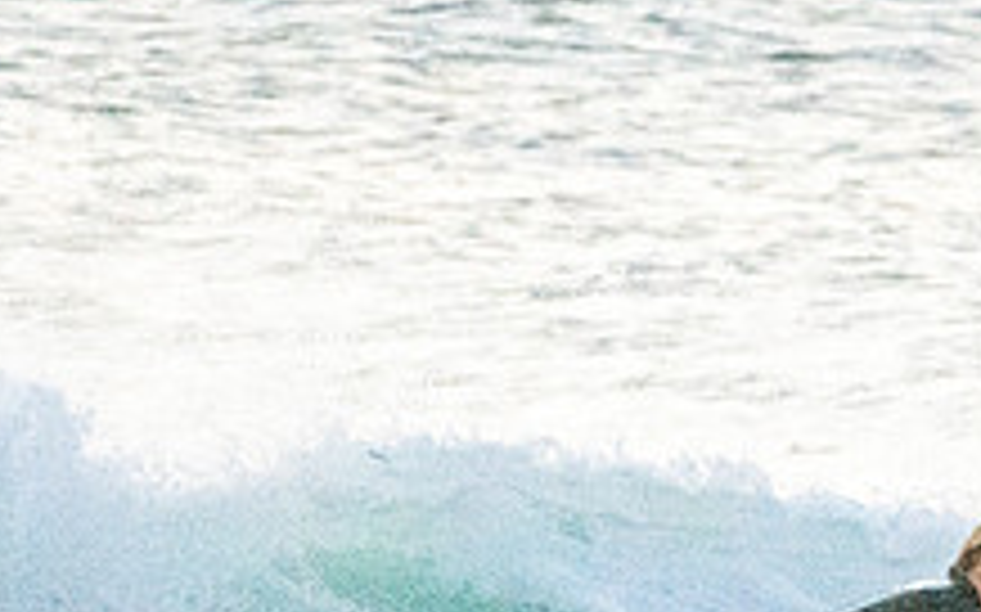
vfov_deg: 0.6
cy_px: 736
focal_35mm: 2034
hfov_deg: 1.0
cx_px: 909
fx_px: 54352
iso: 22800
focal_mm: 500
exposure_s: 1/1600
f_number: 5.6
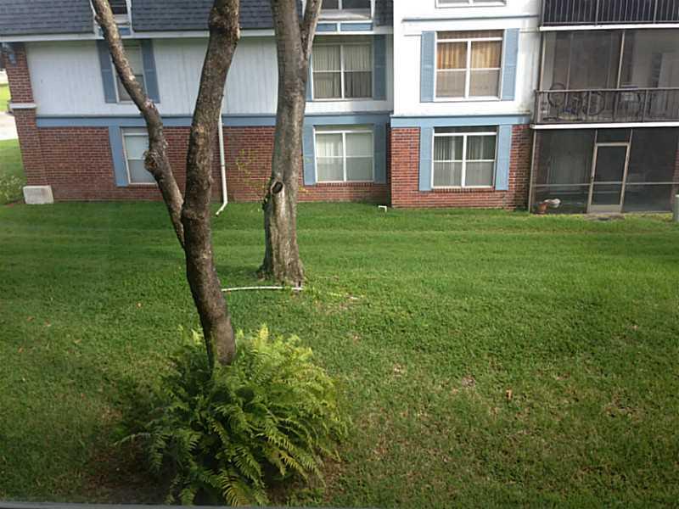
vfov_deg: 42.9
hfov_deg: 55.4
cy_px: 254
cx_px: 340
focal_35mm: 33
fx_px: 647
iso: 50
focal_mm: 4.12
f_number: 2.4
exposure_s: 1/197
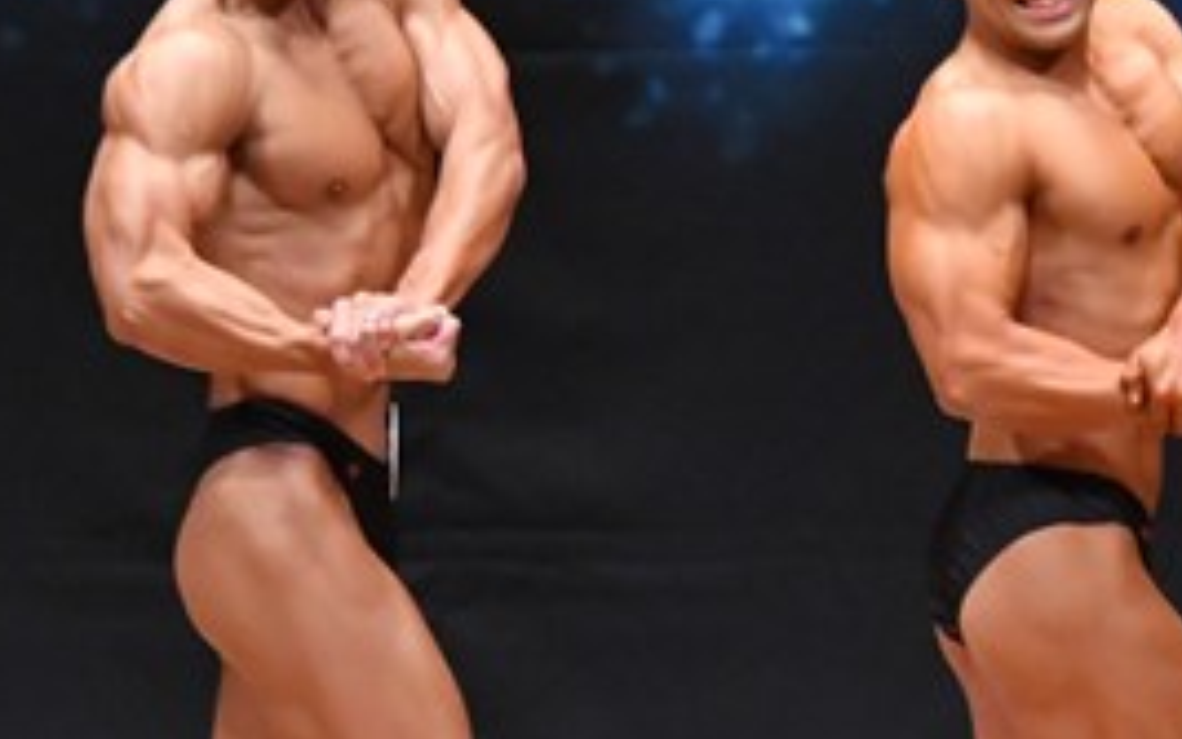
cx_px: 874
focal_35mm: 665
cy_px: 659
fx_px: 21426
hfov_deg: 3.2
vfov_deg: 2.0
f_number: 5.6
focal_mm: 150
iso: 6400
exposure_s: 1/400
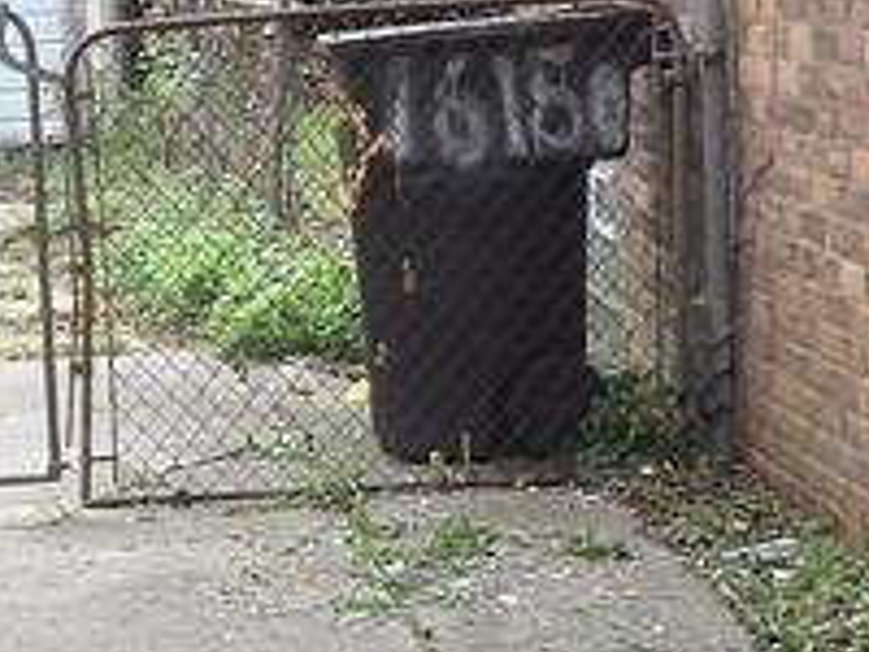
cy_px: 548
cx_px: -117
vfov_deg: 12.0
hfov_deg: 15.5
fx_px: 3088
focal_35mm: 123
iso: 100
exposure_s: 1/129
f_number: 3.2
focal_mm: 4.3
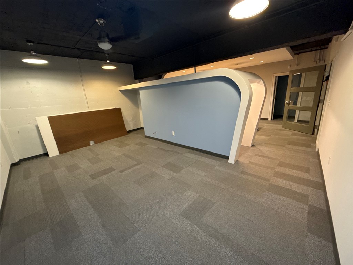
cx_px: 176
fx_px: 143
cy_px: 132
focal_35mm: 14
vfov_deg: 85.7
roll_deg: +5.1
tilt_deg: -14.8
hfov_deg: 102.1
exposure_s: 1/60
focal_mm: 2.22
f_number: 2.2
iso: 640
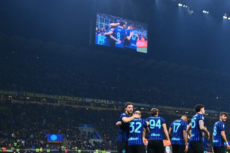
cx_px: 163
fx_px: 364
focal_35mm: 57
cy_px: 84
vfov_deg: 23.8
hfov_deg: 34.5
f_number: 2.8
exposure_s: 1/1600
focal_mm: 38
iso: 2000
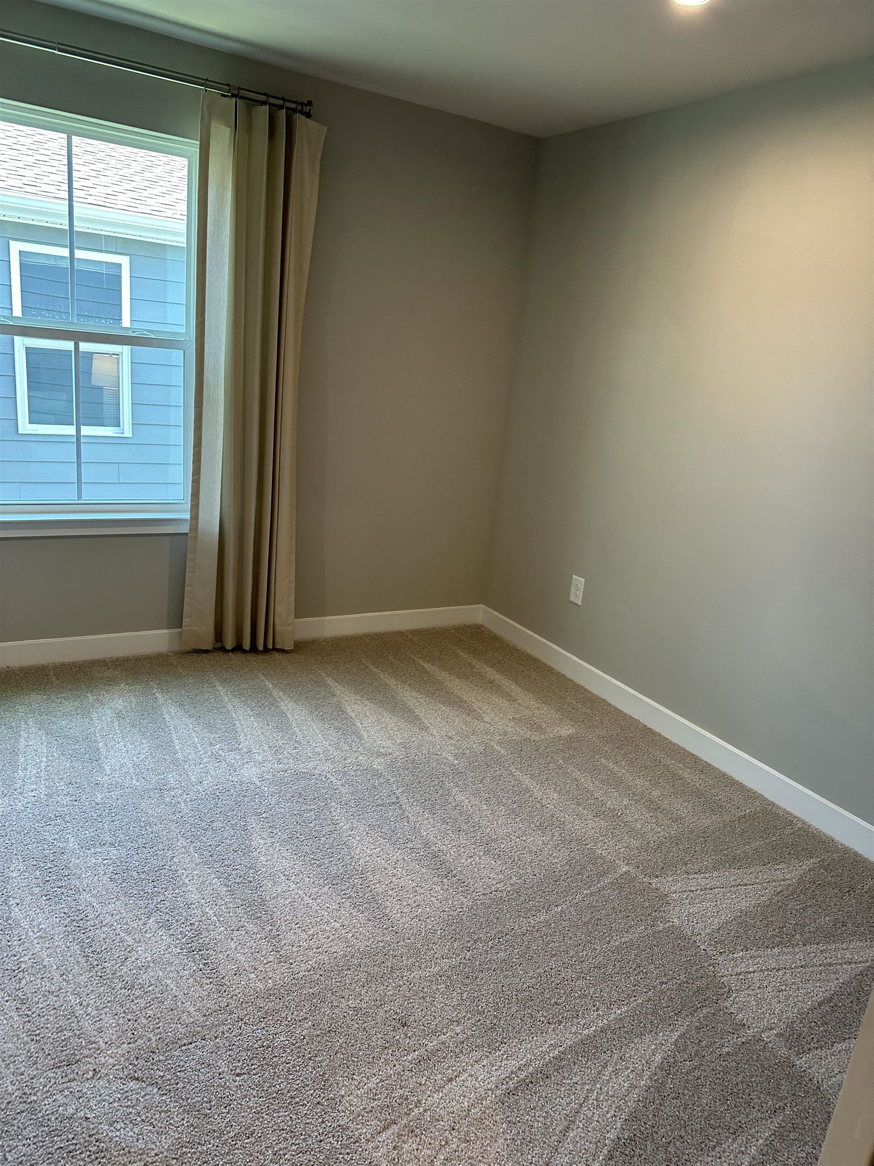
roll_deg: -6.3
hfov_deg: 56.8
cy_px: 583
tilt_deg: -15.1
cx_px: 437
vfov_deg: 71.6
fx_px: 808
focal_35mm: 24
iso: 200
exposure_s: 1/120
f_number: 1.78
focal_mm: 6.86
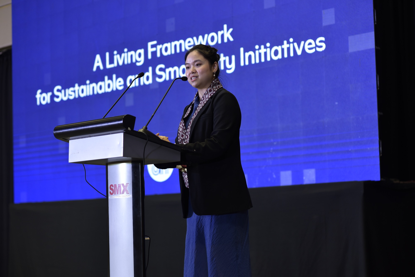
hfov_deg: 23.9
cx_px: 208
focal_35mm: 85
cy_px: 138
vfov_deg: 16.1
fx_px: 980
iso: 400
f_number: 4
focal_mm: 85
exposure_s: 1/160
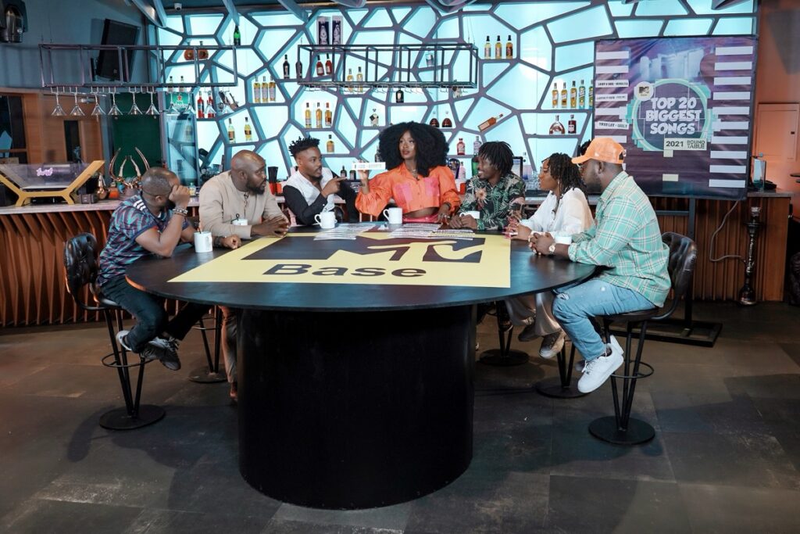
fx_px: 622
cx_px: 400
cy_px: 267
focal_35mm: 28
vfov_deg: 46.4
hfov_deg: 65.5
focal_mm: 28
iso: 800
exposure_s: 1/250
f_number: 3.5
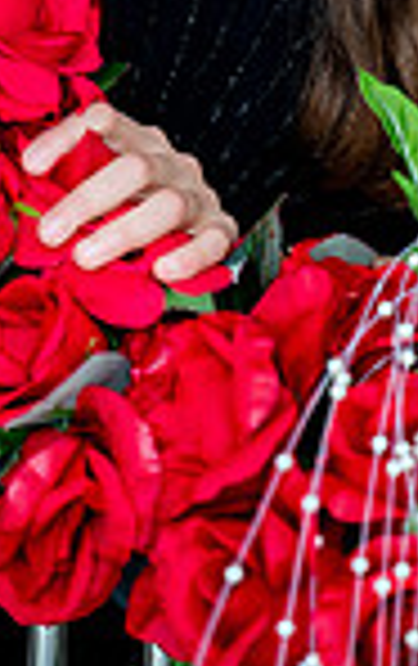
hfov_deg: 5.5
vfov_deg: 8.7
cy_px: -184
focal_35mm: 238
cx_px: 121
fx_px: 4321
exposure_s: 1/200
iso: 800
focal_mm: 77
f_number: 2
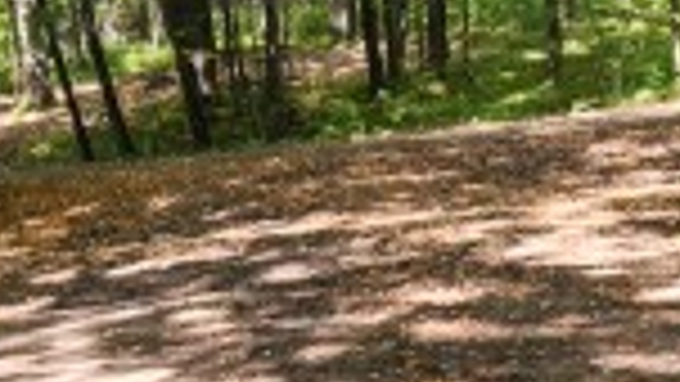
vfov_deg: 10.6
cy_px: 719
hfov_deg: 20.2
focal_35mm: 106
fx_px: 1912
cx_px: 311
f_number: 1.8
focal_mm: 5.4
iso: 64
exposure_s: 1/180
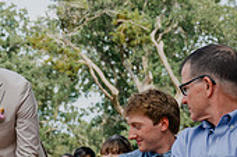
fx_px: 1033
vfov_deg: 8.6
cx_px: -36
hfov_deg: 12.8
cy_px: 177
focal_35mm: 157
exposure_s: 1/640
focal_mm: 46
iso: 64
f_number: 3.5
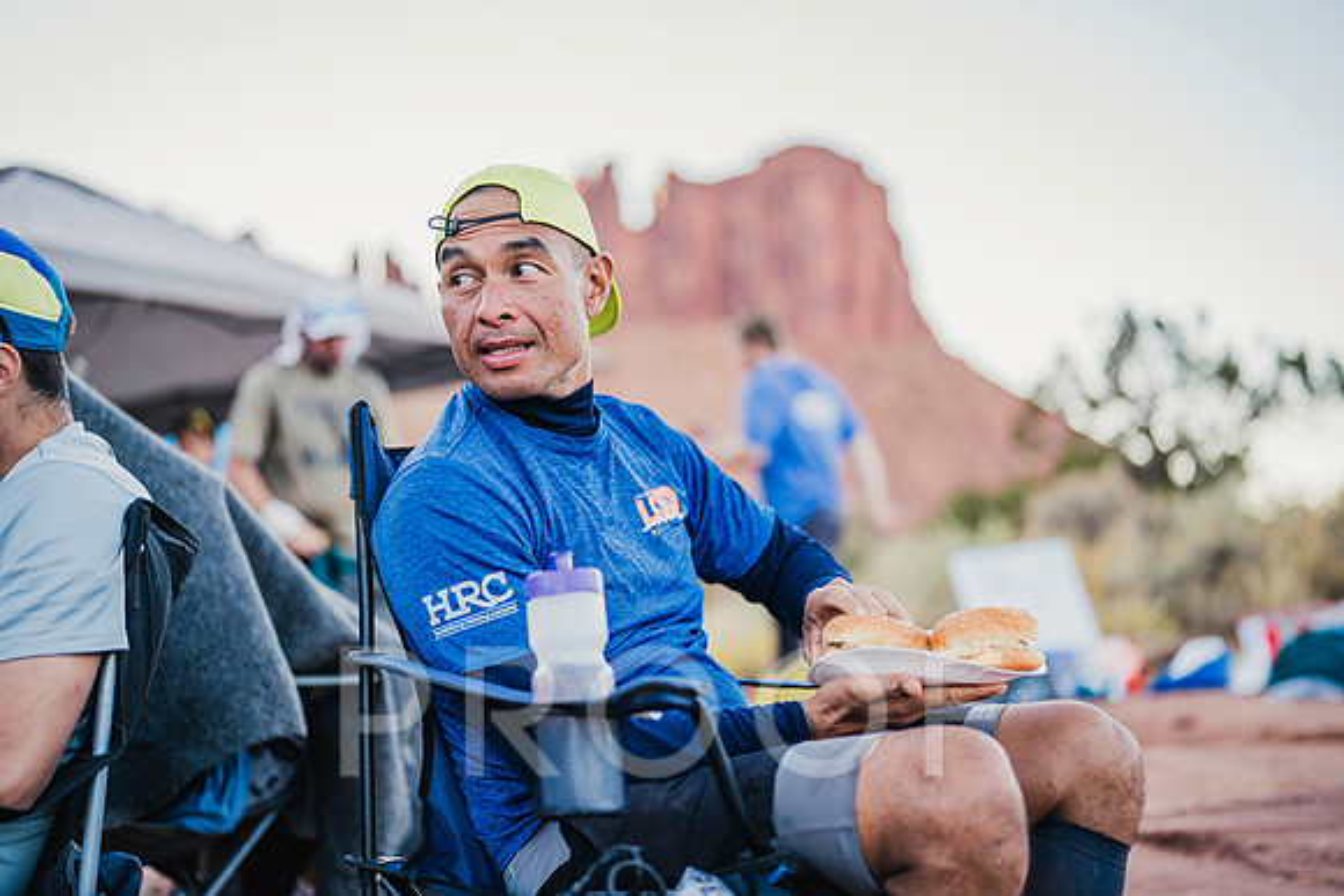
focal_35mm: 50
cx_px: 672
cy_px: 448
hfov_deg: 39.6
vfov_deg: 27.0
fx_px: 1867
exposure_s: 1/400
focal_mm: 50
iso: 100
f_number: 1.4
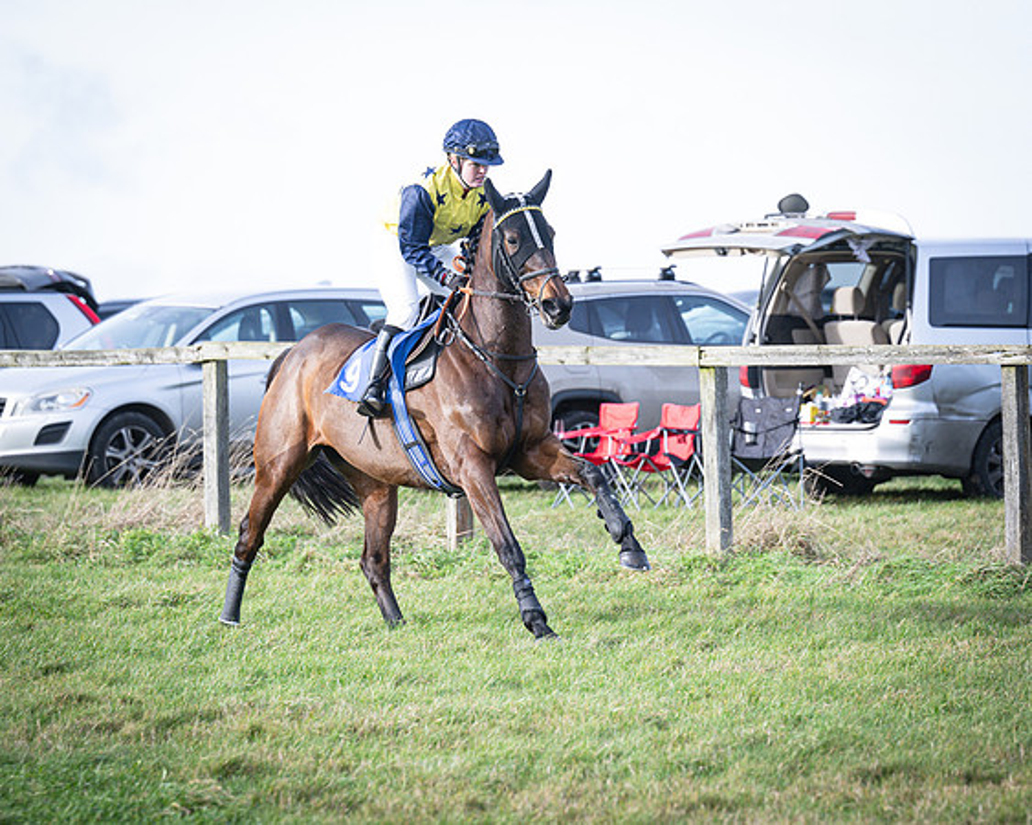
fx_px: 6949
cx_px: 620
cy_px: 412
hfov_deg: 8.5
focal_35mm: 228
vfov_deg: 6.8
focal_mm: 135
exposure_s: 1/1000
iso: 400
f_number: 4
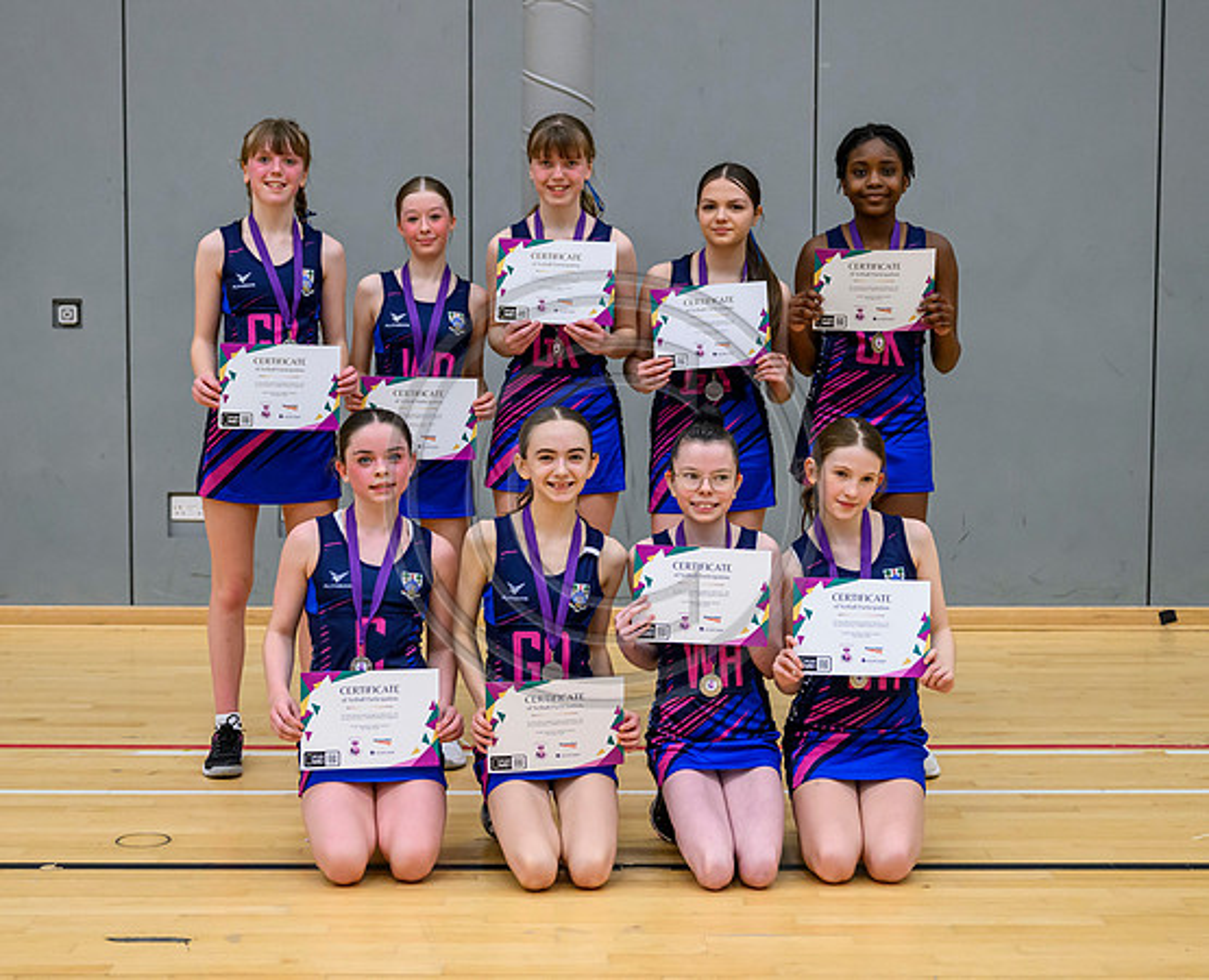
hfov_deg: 31.3
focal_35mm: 60
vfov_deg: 25.6
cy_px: 452
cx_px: 588
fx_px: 2157
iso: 5000
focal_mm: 49
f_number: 3.5
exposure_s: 1/640
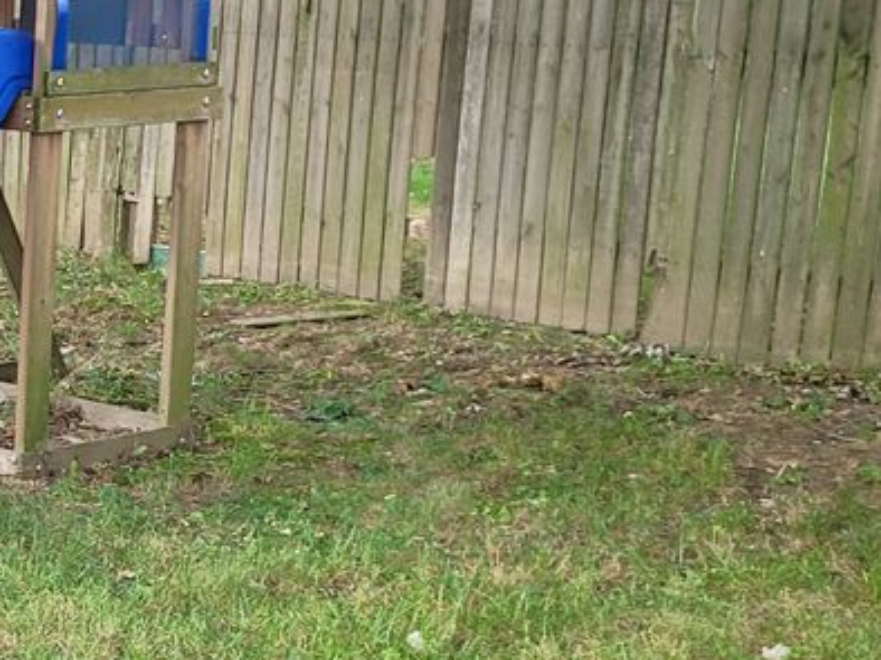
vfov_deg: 14.9
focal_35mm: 99
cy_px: 411
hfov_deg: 17.8
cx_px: -443
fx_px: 2518
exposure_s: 1/120
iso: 50
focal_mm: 5.4
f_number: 1.8
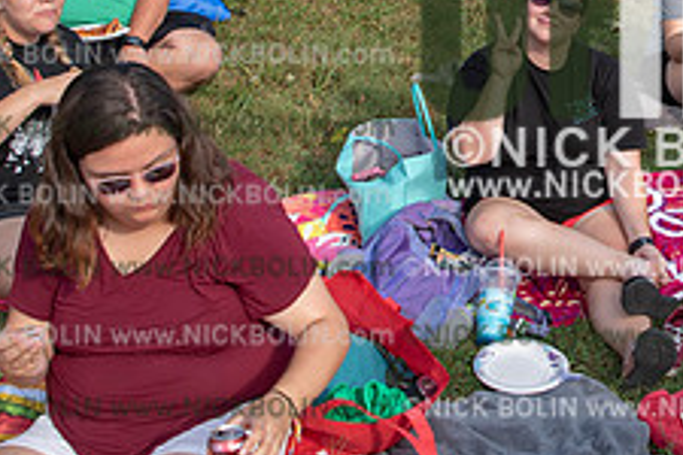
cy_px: 56
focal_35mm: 62
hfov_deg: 30.7
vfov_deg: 21.5
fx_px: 1176
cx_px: 634
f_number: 3.2
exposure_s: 1/800
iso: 160
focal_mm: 24
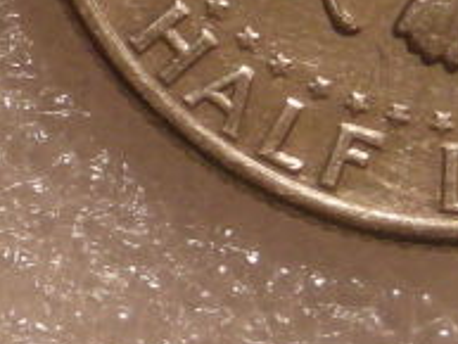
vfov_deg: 3.8
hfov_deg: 5.0
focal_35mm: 393
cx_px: -33
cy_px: -235
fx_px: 5203
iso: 147
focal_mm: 12.3
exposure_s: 1/56.6
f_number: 3.9
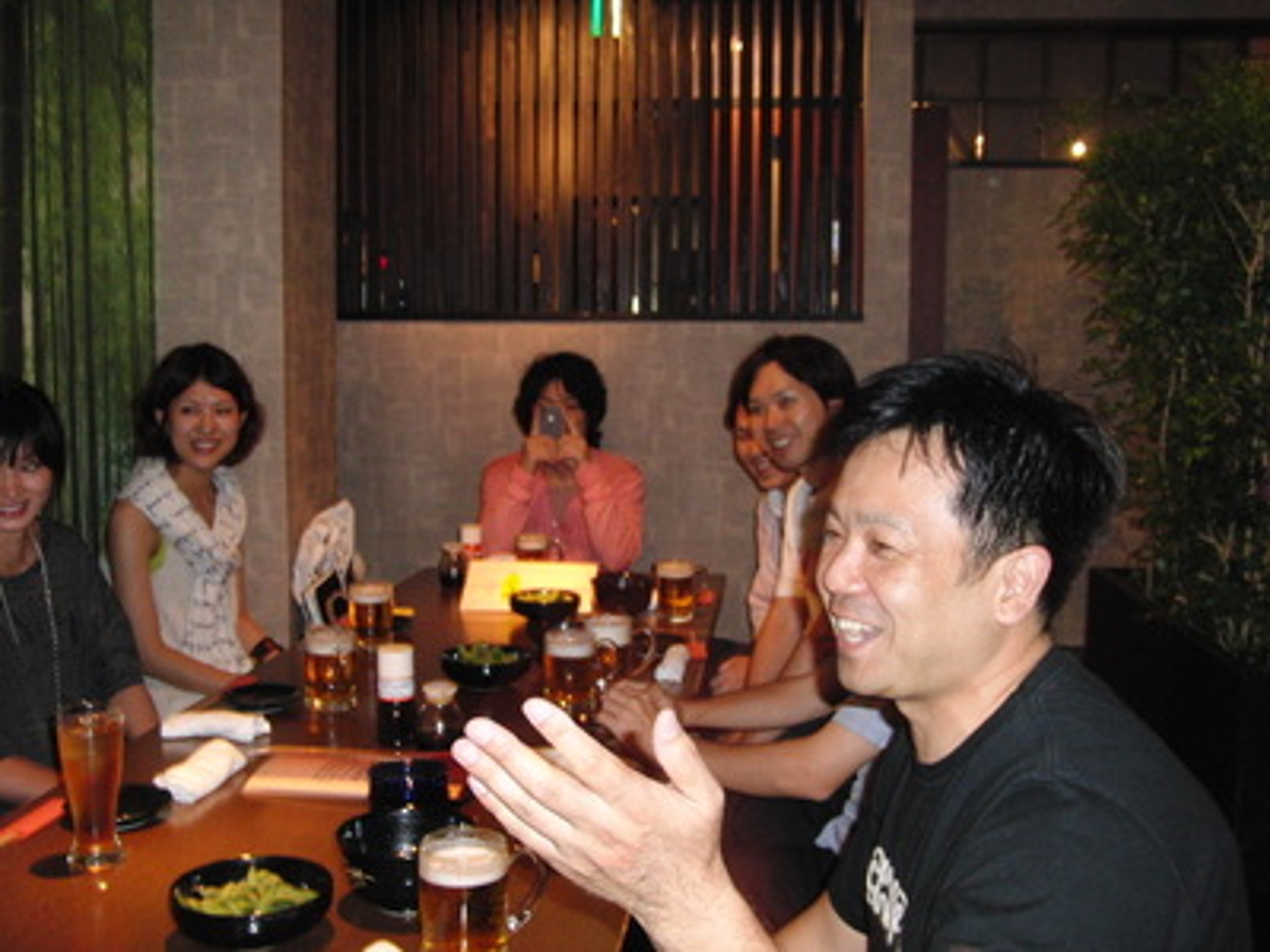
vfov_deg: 38.7
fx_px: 1357
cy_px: 476
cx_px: 635
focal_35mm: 37
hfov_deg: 50.1
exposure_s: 1/15
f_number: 3.6
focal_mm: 6.42
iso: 400
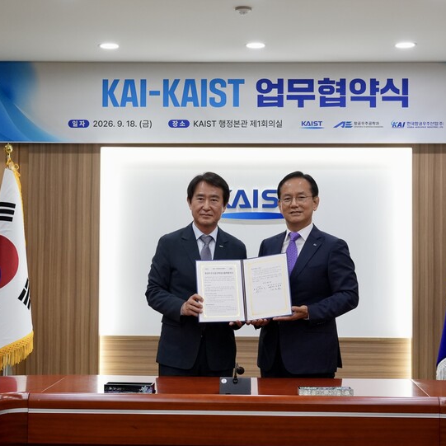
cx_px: 240
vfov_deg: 27.3
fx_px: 918
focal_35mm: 63
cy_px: 224
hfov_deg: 27.3
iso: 1250
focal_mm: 33
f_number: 5.6
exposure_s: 1/60
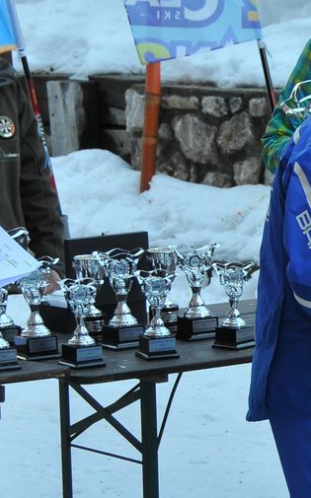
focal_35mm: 184
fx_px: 2499
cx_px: 617
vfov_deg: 11.4
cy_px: 256
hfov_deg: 6.9
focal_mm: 38
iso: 400
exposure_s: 1/80
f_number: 5.6
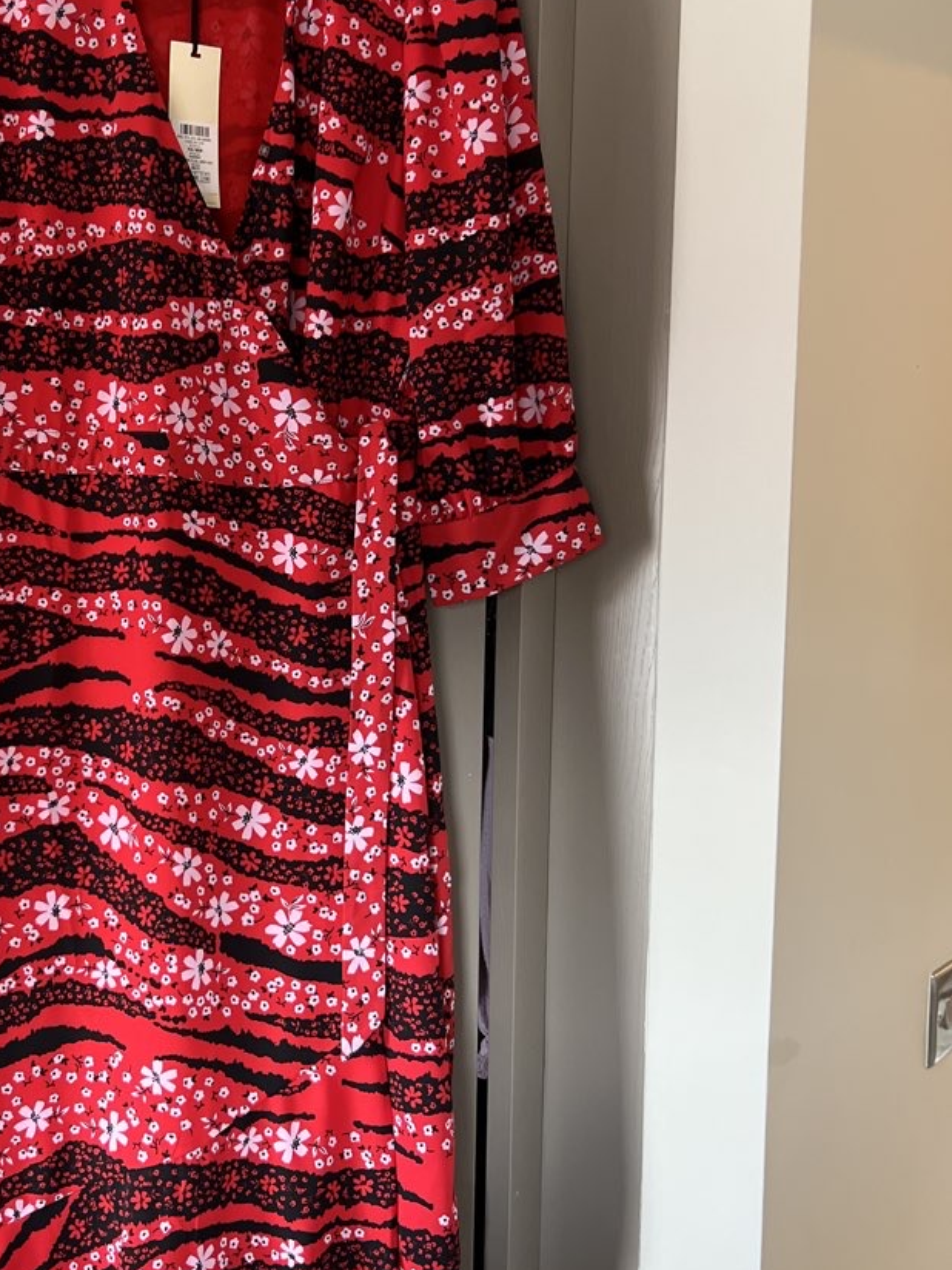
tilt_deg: -4.1
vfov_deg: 45.8
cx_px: 206
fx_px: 1503
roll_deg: -0.6
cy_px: 640
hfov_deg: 34.2
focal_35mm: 41
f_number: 1.5
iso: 320
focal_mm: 5.7
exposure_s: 1/60
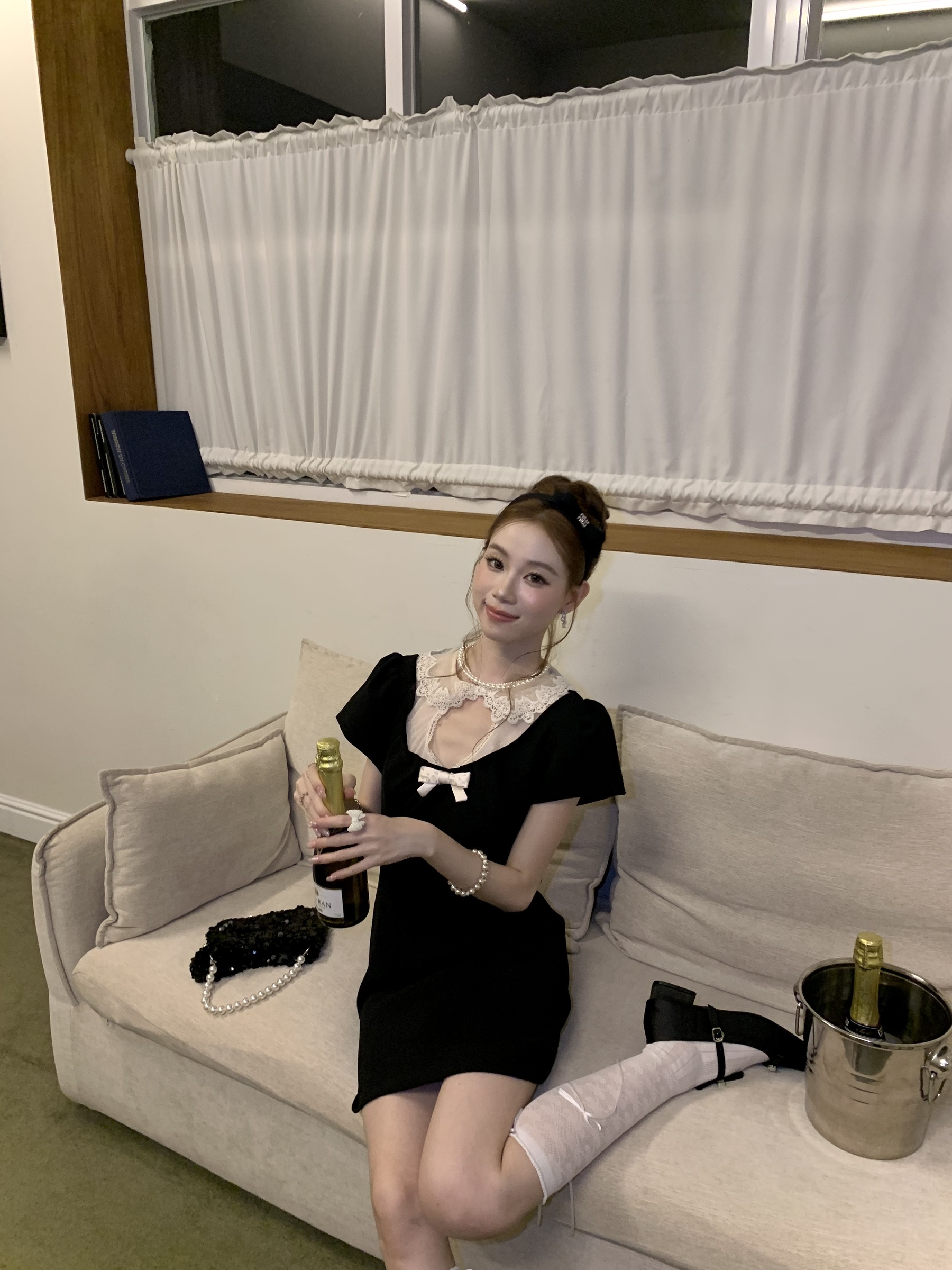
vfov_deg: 67.3
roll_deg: -0.4
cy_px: 635
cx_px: 476
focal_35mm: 26
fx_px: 953
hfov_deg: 53.1
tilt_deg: -16.1
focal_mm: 4.25
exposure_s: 1/60
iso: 125
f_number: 1.8
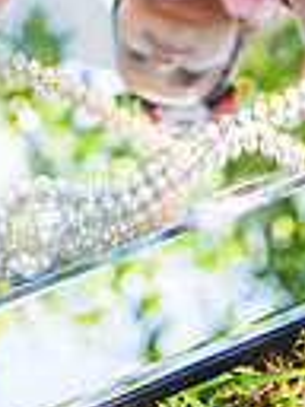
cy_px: -283
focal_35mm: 128
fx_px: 1504
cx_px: 130
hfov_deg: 11.6
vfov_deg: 14.0
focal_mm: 38
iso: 100
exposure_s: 1/200
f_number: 2.8
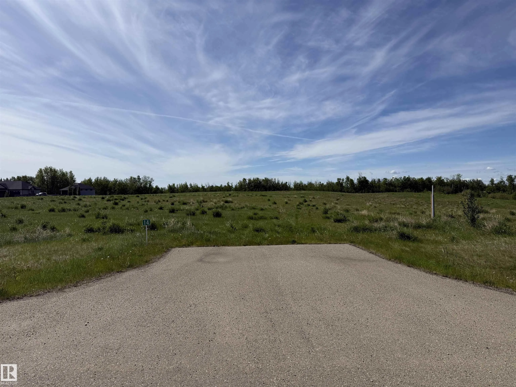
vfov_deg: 56.8
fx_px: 358
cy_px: 194
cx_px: 258
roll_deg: +0.7
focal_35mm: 24
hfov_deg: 71.6
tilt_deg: -0.6
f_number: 1.78
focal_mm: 6.76
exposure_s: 1/10309
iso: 80
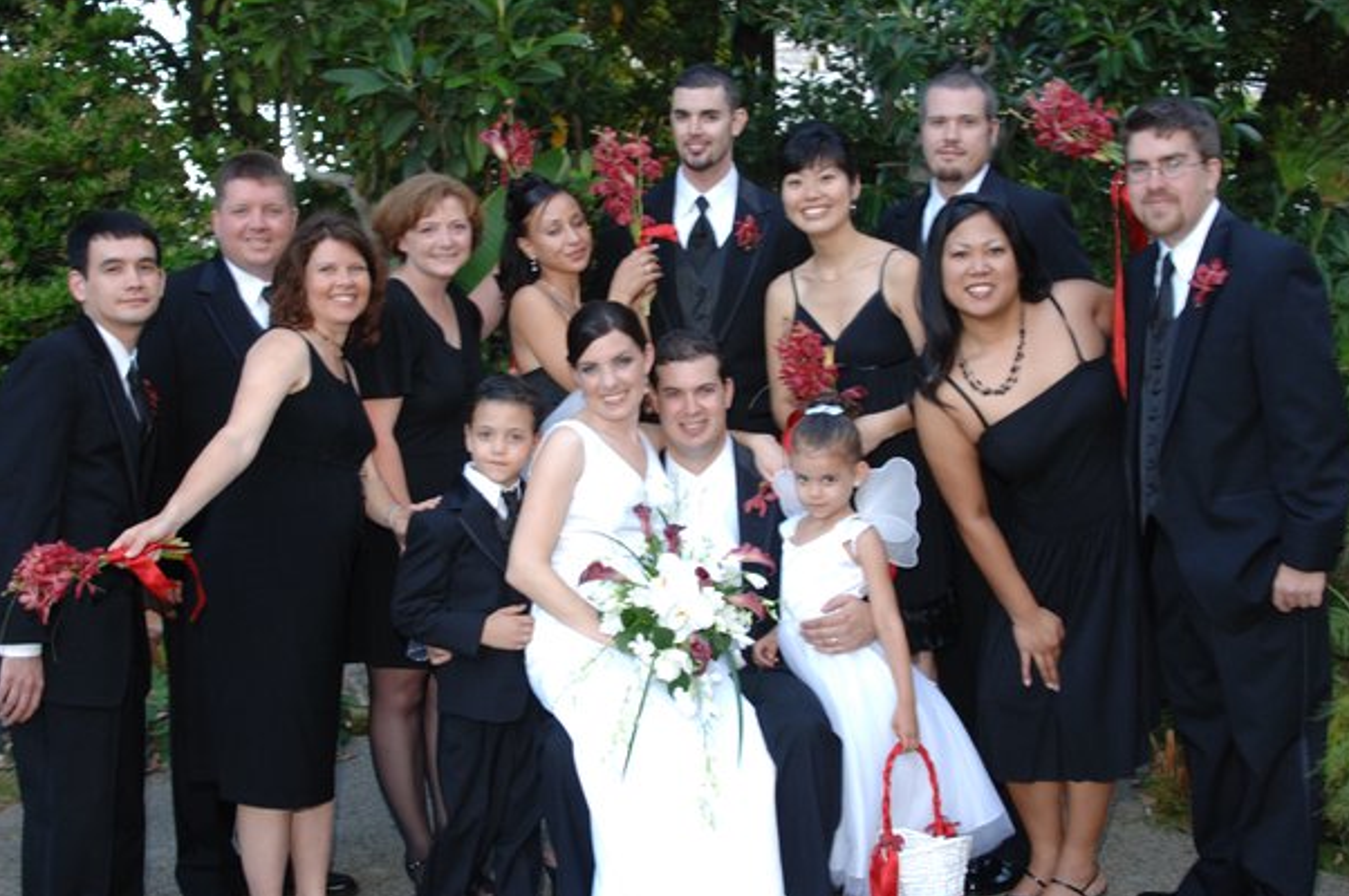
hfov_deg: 38.9
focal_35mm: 51
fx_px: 1909
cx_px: 641
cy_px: 456
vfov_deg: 26.4
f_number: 5.6
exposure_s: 1/50
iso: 400
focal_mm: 32
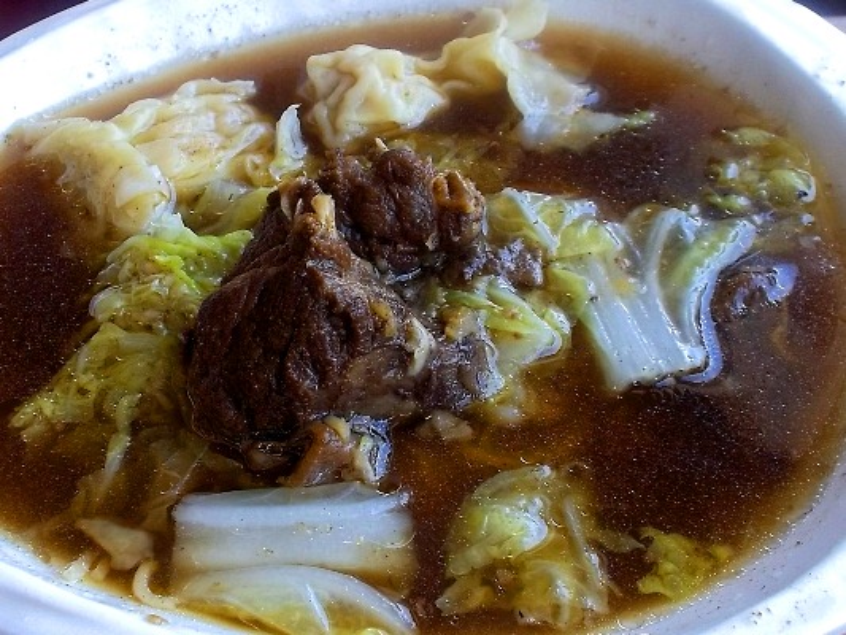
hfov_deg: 61.6
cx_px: 423
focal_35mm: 29
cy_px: 318
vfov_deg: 48.2
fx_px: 709
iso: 80
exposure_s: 1/100
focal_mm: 4.1
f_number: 3.3
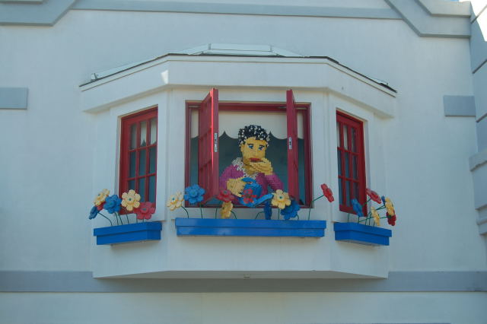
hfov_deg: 37.9
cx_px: 244
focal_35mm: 52
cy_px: 162
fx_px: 710
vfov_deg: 25.7
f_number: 5.6
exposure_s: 1/125
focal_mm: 35
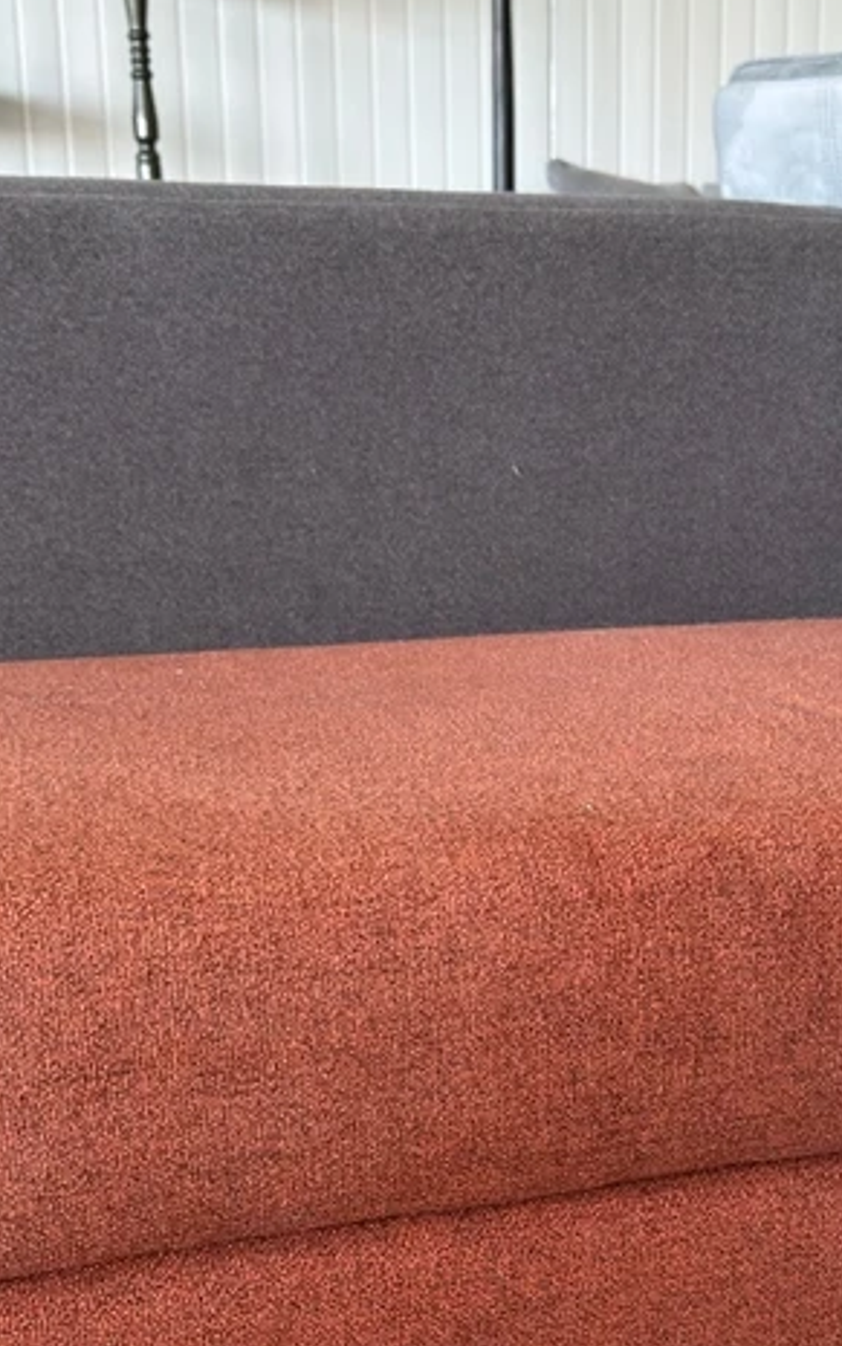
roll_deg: +1.2
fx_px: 2054
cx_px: 524
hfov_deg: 23.1
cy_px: 1042
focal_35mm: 56
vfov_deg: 35.3
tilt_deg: -17.9
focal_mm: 6.8
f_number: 1.8
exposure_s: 1/33
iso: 250
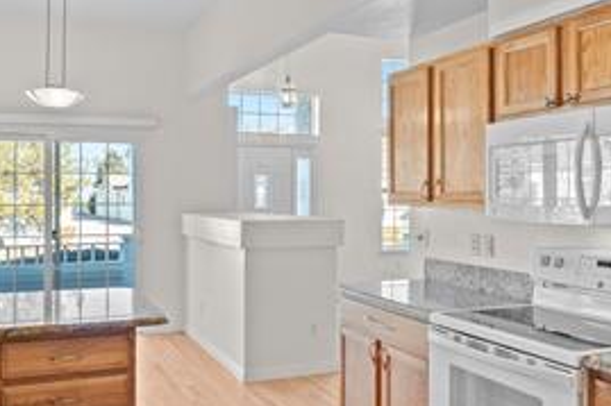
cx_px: 273
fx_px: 645
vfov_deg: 35.0
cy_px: 191
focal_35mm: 38
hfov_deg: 50.6
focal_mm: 16
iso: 640
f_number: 9
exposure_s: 1/25
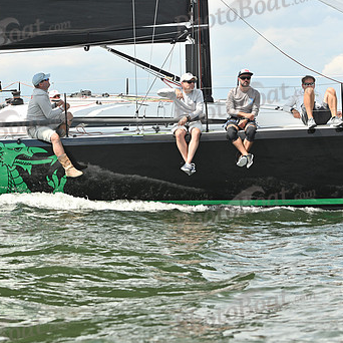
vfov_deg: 17.2
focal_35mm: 101
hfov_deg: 17.2
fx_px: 1132
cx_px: 123
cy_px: 169
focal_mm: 70
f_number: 5
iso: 320
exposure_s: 1/1600
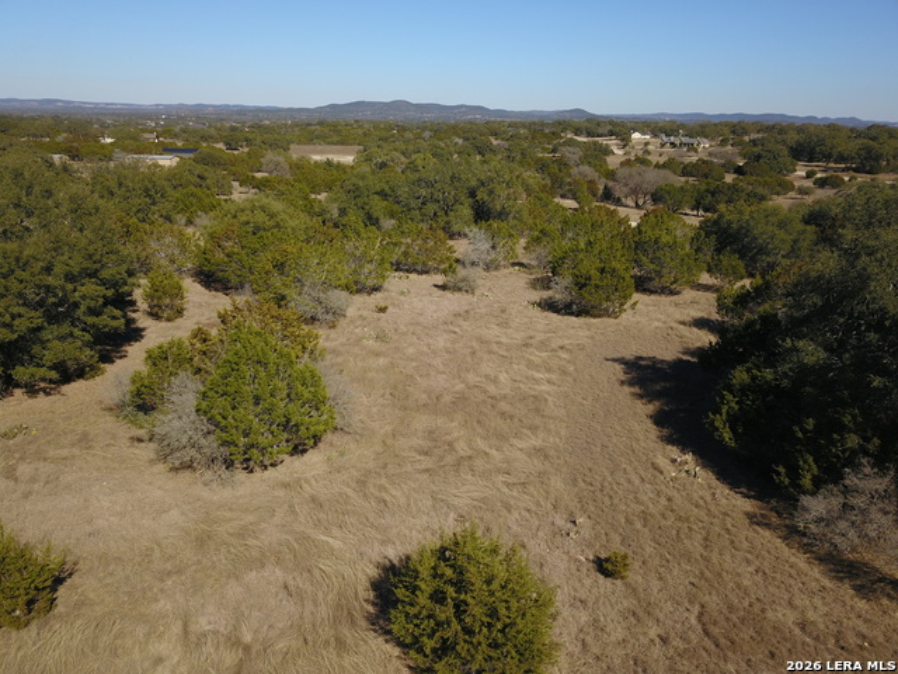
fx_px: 674
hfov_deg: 67.3
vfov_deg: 53.1
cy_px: 337
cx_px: 449
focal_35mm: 26
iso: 100
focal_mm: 4.73
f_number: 2.2
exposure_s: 1/1548
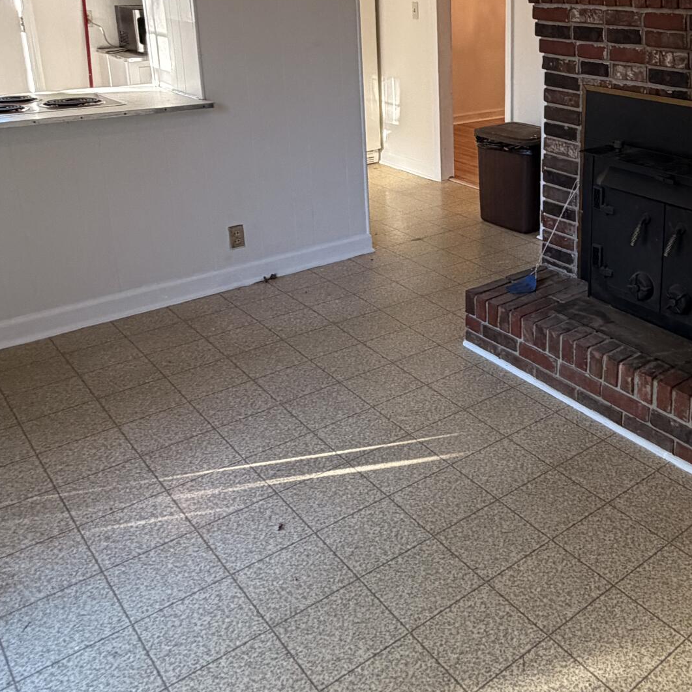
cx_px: 565
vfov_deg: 45.9
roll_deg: -1.2
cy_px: 192
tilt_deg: -15.7
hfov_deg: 44.6
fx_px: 792
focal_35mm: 35
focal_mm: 2.22
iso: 250
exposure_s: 1/120
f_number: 2.2
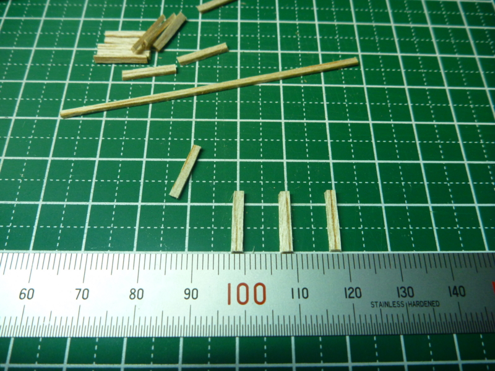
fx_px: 400
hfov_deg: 63.4
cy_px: 186
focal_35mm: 28
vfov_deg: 49.7
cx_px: 248
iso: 200
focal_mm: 4.9
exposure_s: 1/30
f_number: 3.3
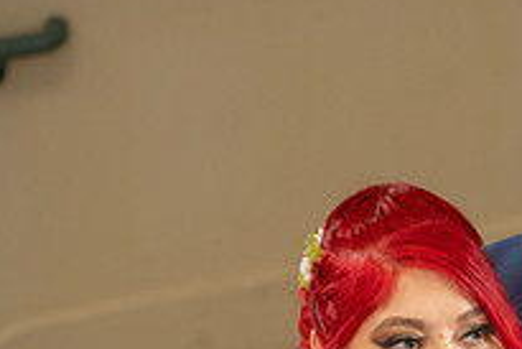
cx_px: 614
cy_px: 480
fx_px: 2467
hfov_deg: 11.8
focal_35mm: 170
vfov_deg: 8.0
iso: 1250
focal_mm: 60
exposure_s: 1/60
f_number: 2.8
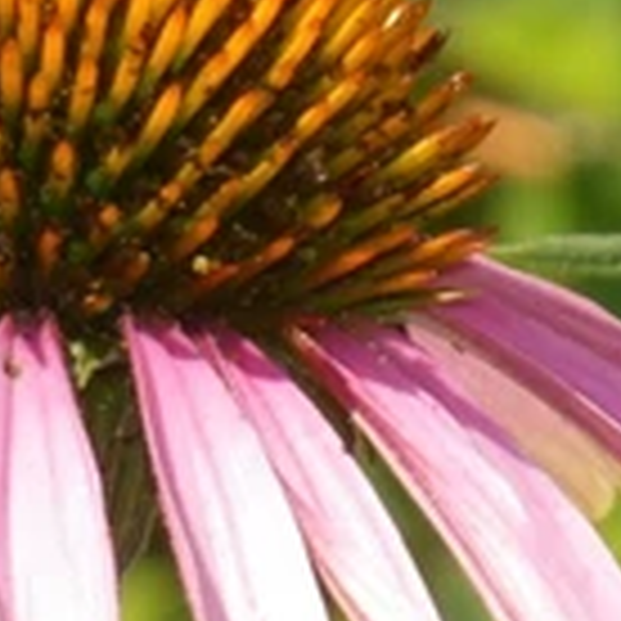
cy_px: -396
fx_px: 19058
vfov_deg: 1.9
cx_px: 50
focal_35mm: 939
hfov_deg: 1.9
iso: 80
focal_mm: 41.1
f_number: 7.1
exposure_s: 1/50
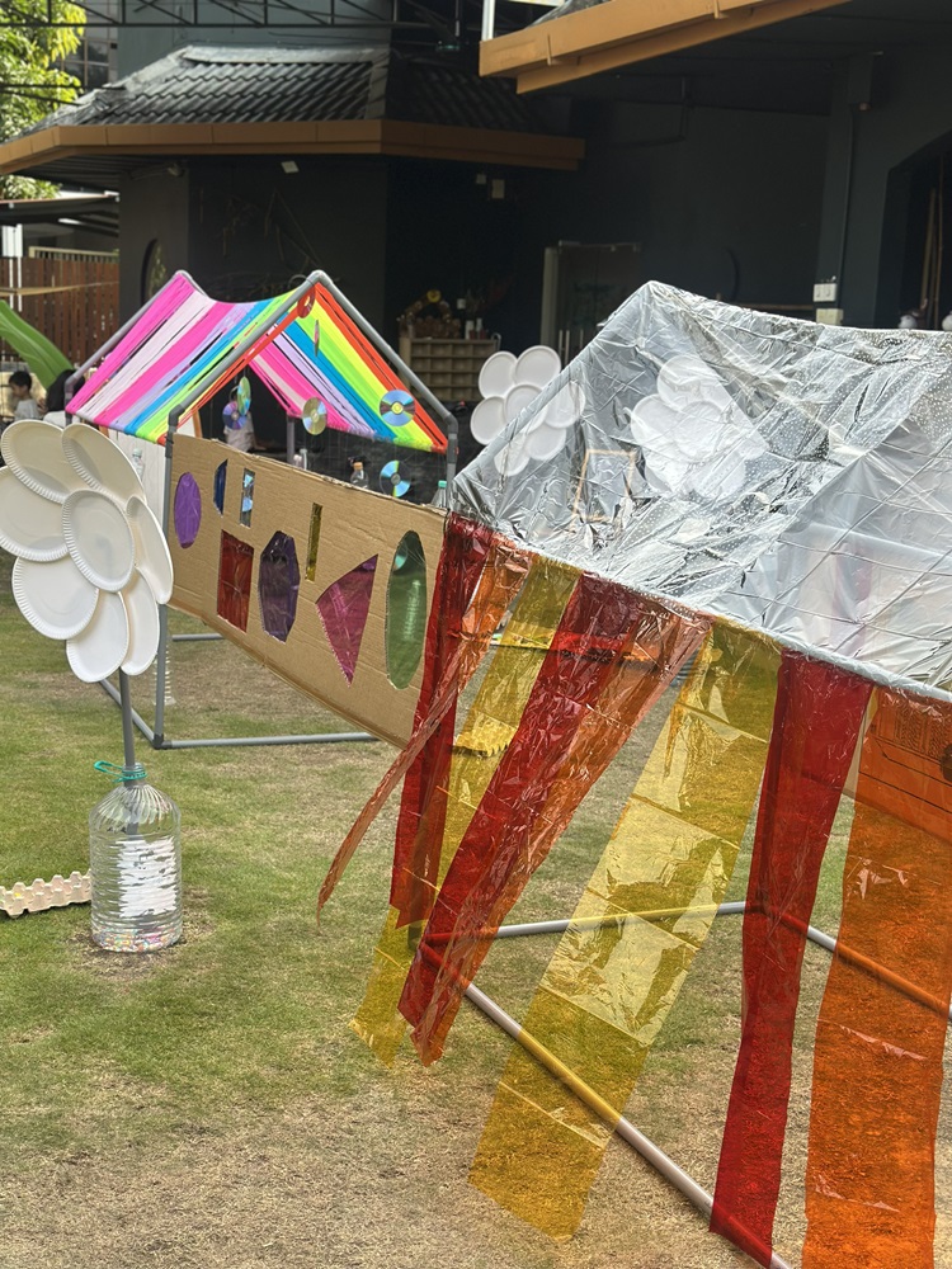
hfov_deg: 30.3
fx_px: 1760
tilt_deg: -9.9
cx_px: 476
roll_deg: -3.4
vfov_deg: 39.7
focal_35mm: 48
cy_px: 634
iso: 80
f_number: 1.78
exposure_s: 1/623
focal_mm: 6.86
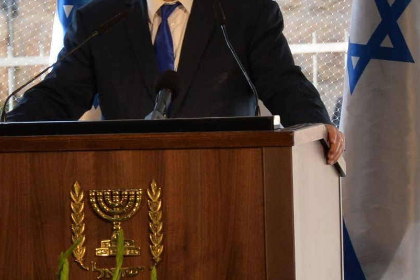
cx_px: 258
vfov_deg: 4.6
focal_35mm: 299
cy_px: 80
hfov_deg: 6.9
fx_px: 3487
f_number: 11
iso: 1600
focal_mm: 200
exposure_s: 1/500
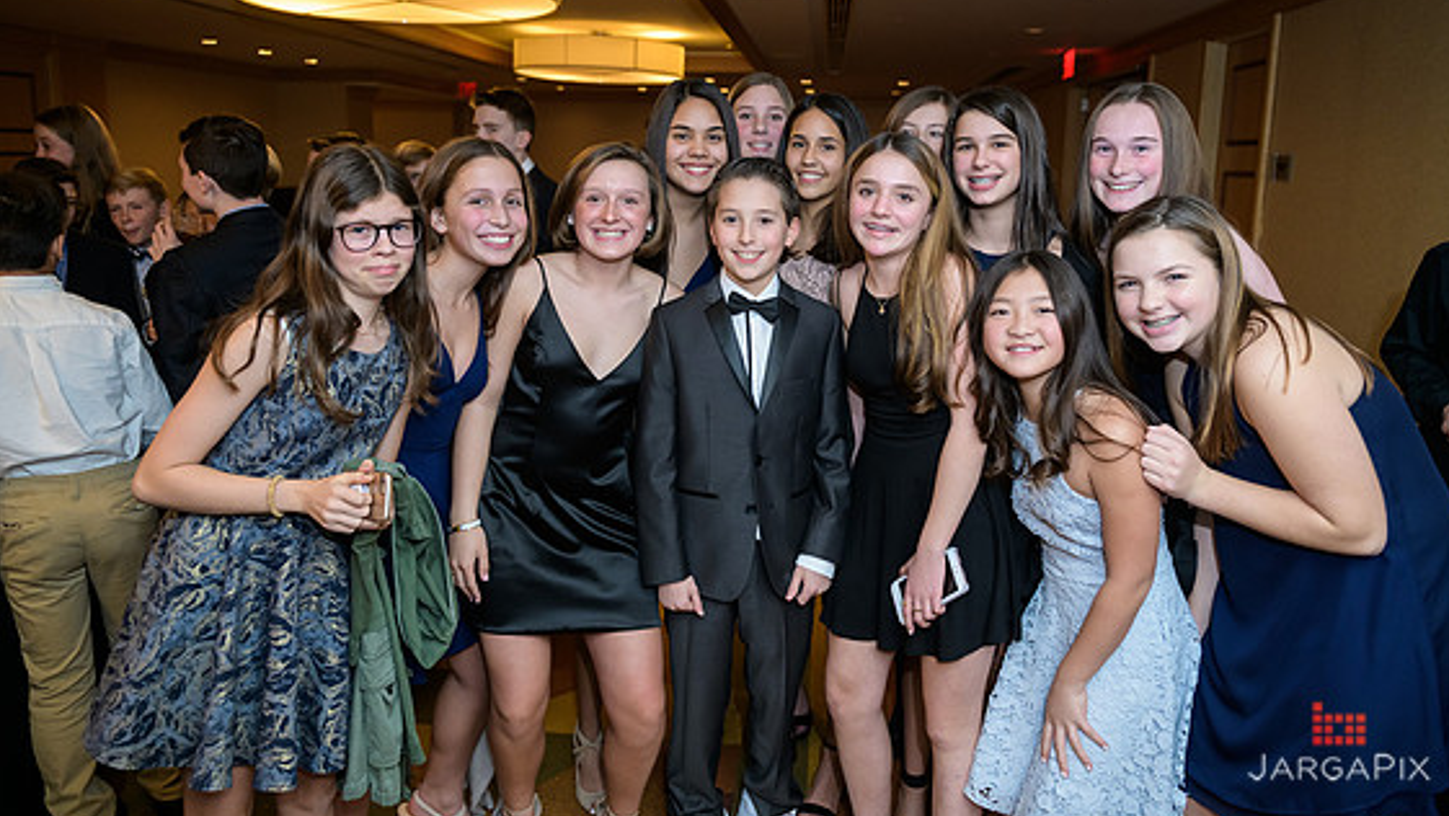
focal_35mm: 26
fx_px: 999
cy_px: 337
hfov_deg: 71.9
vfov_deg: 44.3
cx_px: 746
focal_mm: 24
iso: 1600
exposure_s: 1/125
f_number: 3.2
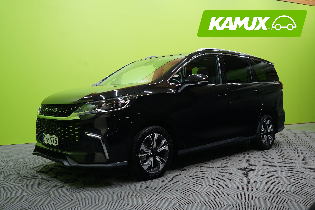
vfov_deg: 40.0
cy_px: 105
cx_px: 158
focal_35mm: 33
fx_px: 289
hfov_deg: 57.2
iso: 640
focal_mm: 33
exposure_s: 1/20
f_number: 5
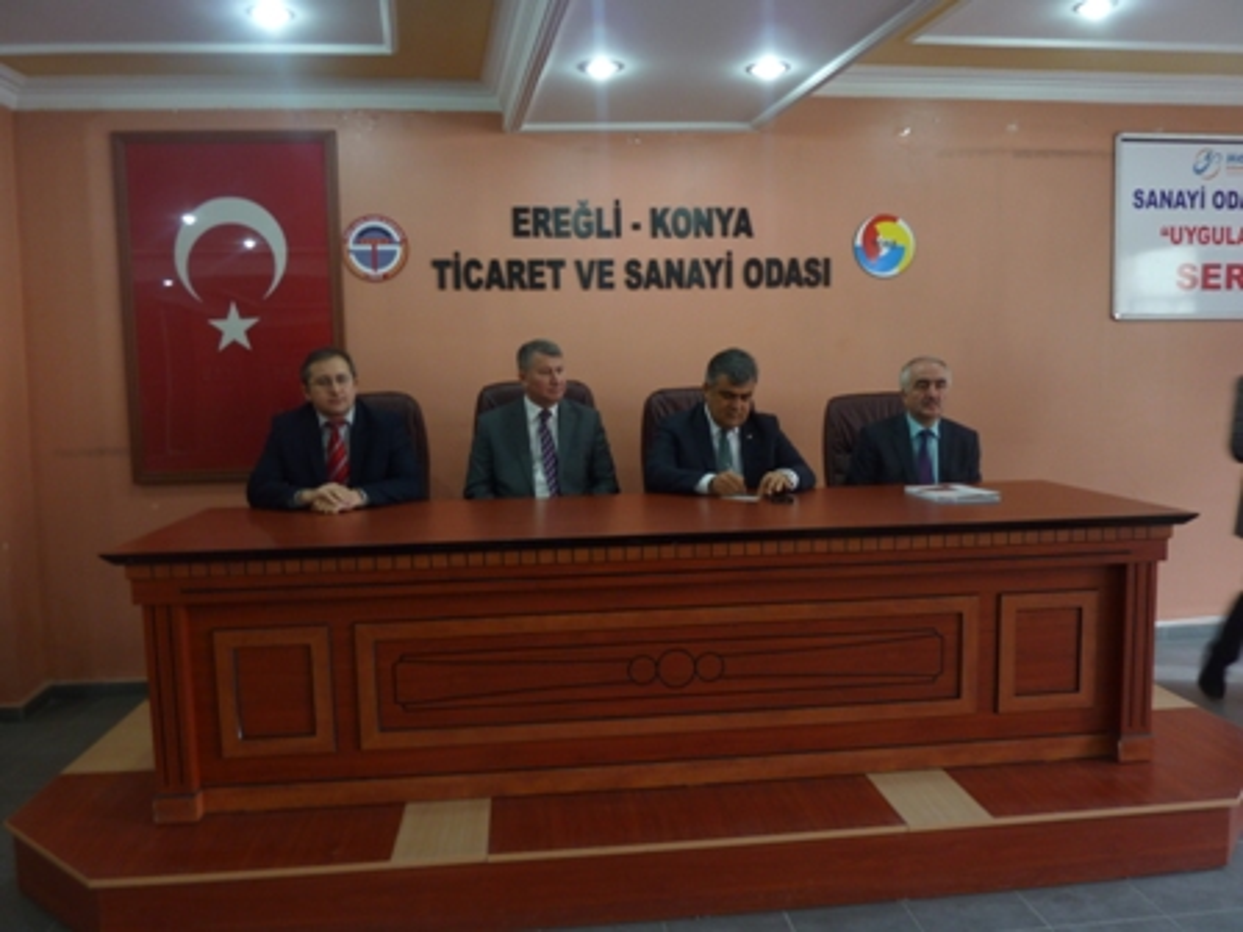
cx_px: 622
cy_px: 466
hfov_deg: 69.4
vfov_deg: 54.9
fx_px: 898
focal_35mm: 25
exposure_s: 1/8
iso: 80
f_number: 3.3
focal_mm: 4.1
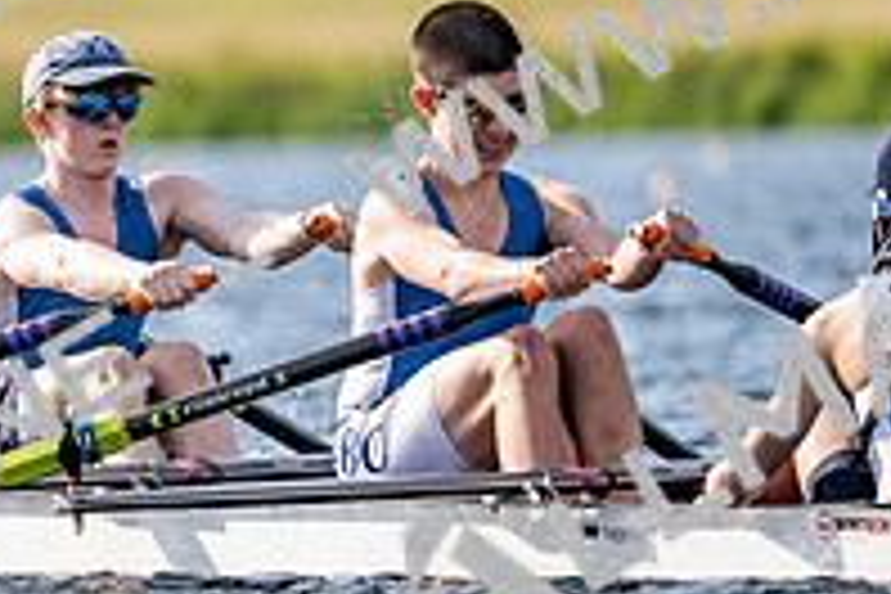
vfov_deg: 1.2
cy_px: 295
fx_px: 29005
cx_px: 18
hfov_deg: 1.8
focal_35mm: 1172
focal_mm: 400
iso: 400
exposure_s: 1/2500
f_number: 4.5
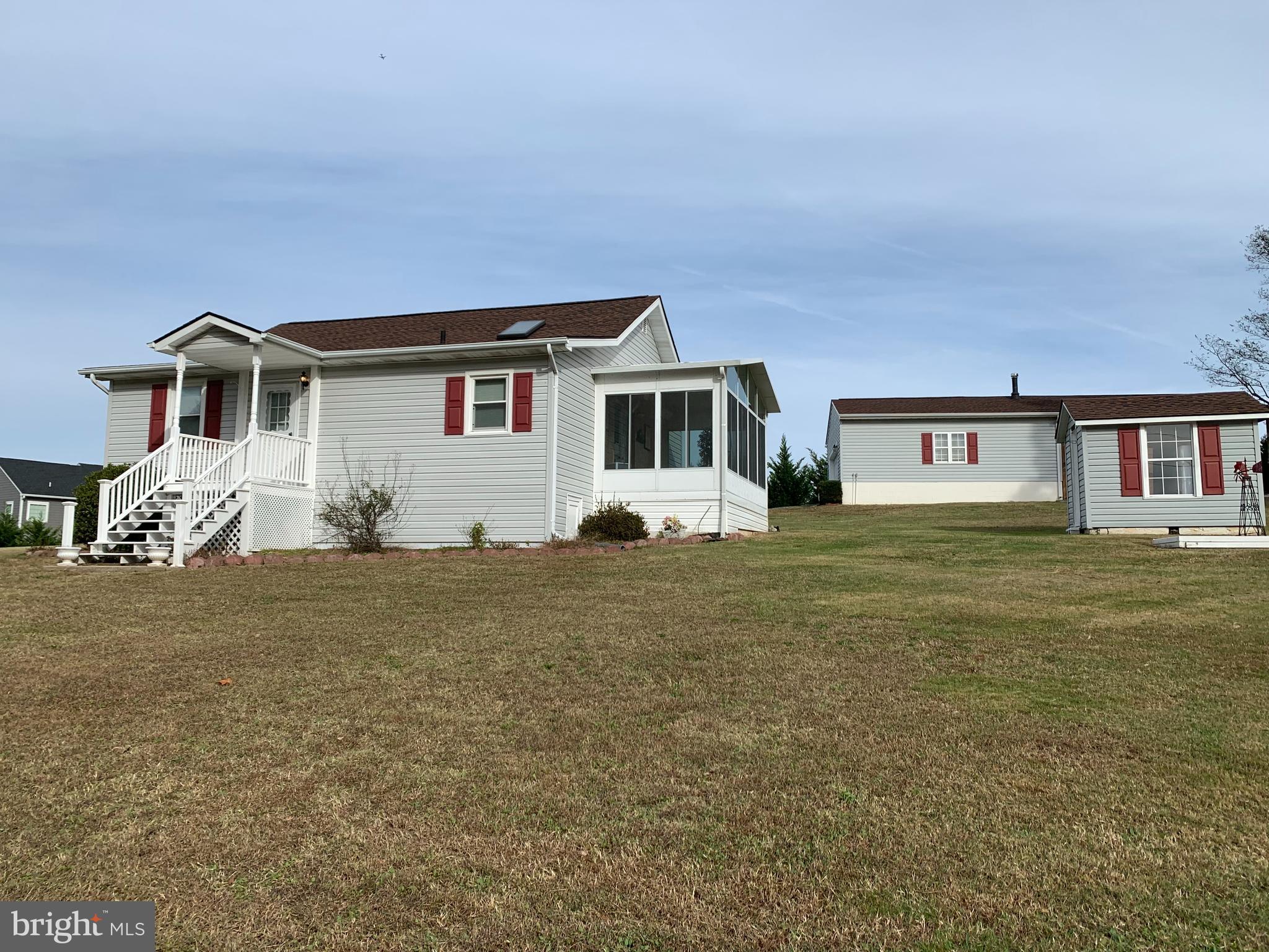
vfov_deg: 53.1
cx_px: 634
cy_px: 476
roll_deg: +0.0
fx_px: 953
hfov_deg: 67.3
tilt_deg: +8.5
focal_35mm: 26
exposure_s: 1/2545
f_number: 1.8
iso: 25
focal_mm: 4.25
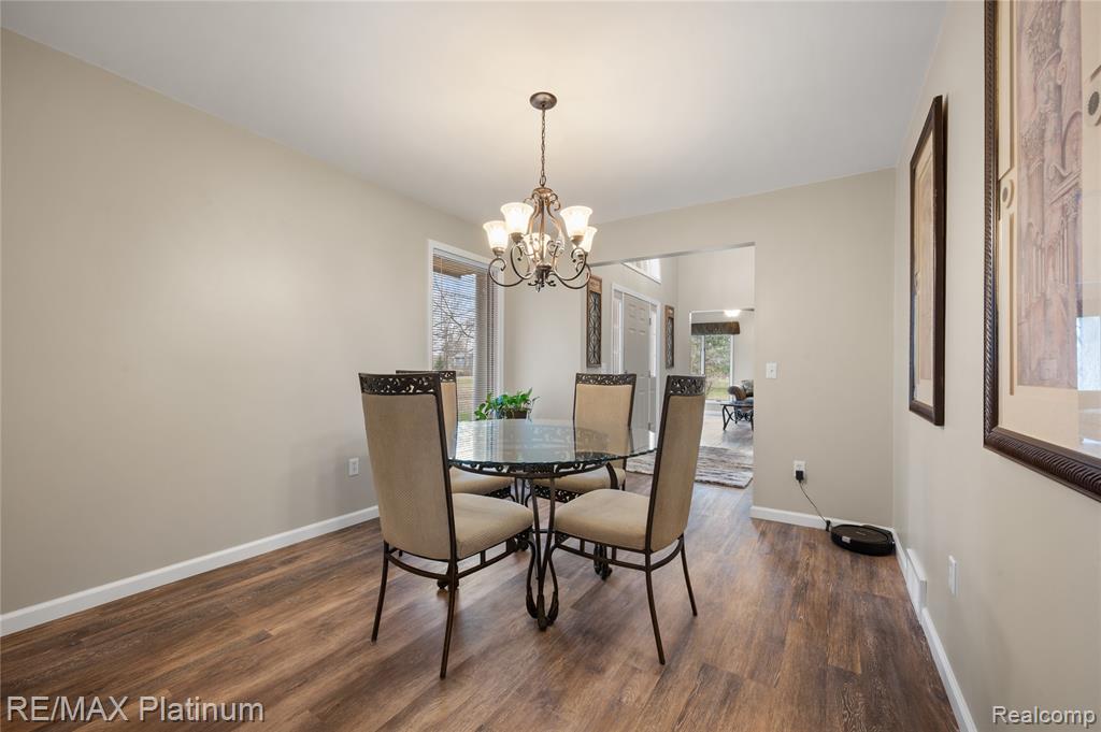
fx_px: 428
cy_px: 366
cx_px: 550
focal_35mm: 14
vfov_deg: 81.1
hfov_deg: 104.3
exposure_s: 4
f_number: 11
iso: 100
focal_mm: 14
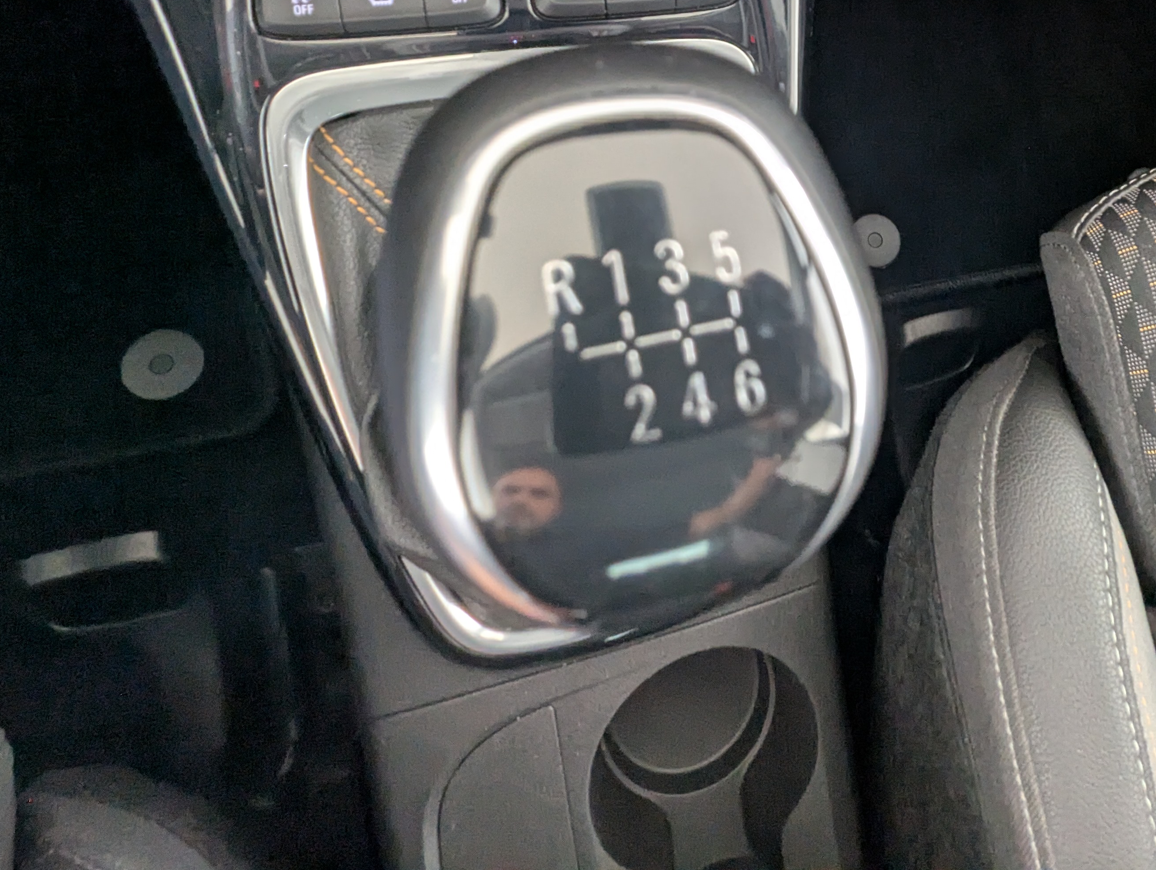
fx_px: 836
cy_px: 192
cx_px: 845
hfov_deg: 65.7
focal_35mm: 25
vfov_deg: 52.0
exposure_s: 1/23.8
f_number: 2.2
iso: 245
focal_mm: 2.35
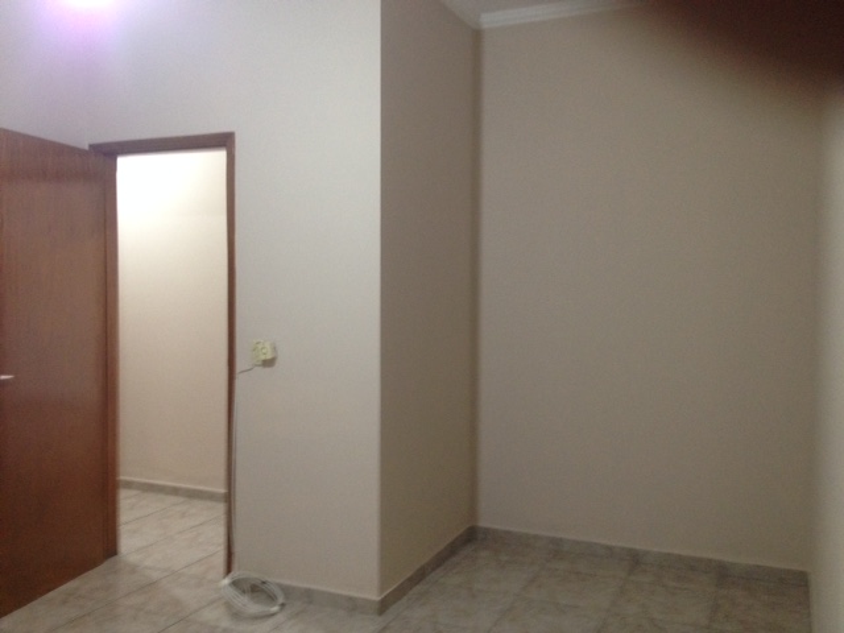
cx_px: 422
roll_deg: -0.3
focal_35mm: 35
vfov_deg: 40.7
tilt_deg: -5.1
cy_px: 316
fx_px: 853
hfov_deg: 52.6
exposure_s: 1/20
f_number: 2.4
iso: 160
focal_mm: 4.28
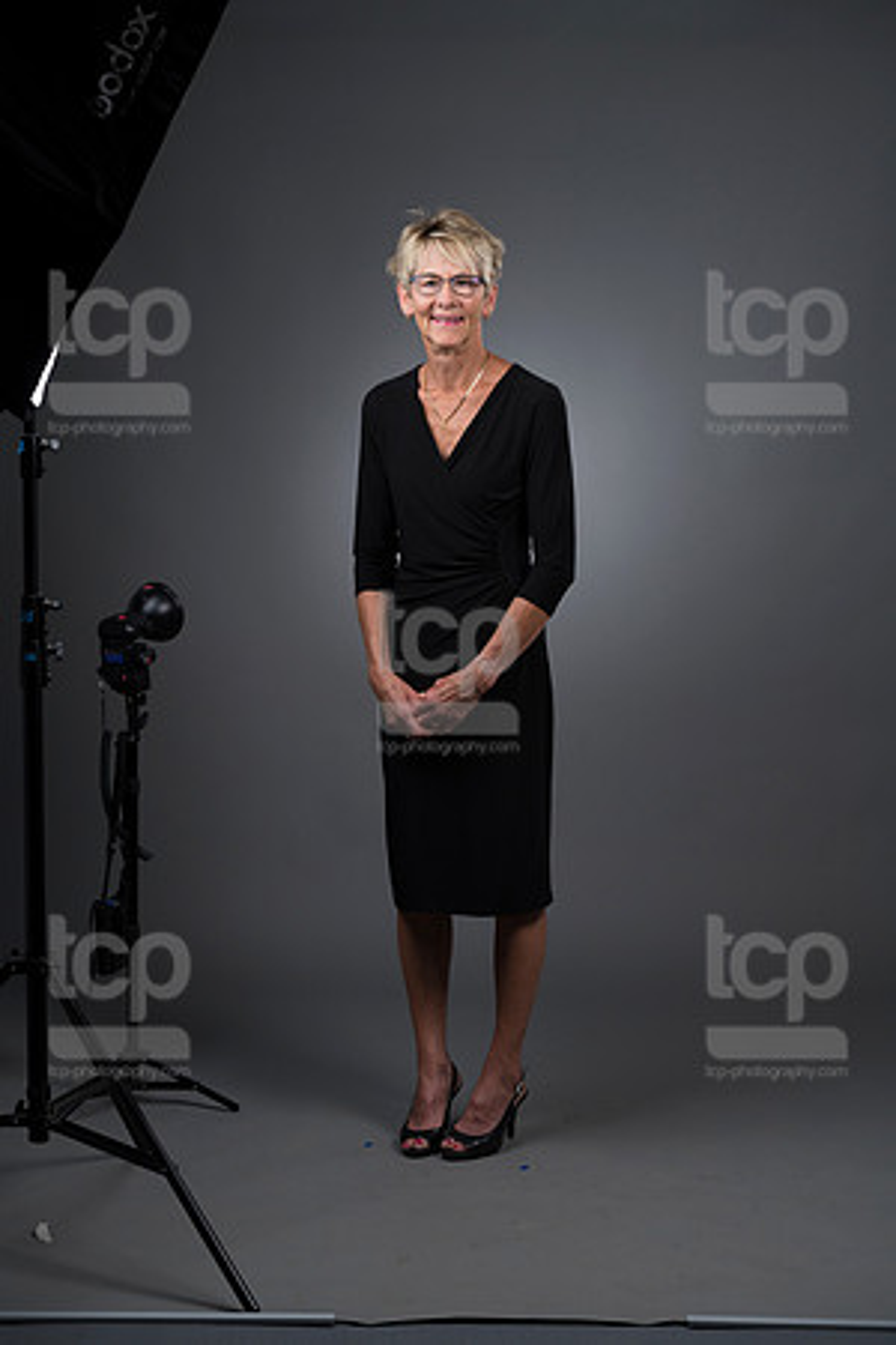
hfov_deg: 17.1
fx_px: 2986
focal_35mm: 80
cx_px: 448
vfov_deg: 25.4
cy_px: 672
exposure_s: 1/250
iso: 160
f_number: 5.6
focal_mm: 80
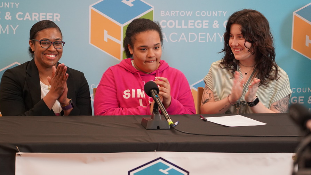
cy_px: 84
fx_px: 1039
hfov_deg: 17.0
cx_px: 142
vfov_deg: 9.6
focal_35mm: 126
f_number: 4
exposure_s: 1/160
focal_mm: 105
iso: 2500
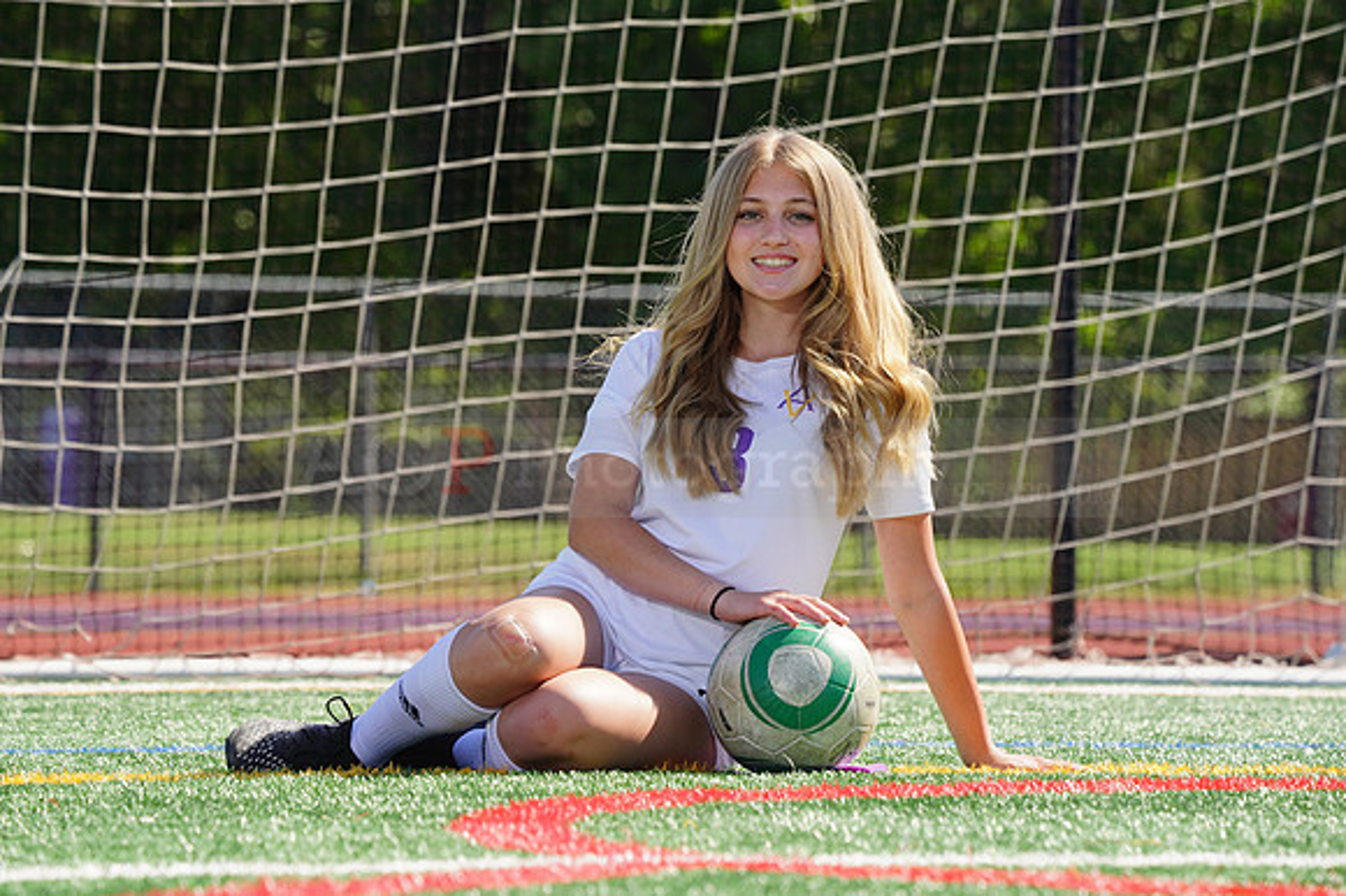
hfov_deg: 7.2
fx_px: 10761
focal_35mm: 288
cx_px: 673
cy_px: 448
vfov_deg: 4.8
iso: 200
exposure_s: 1/250
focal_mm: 288
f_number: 11
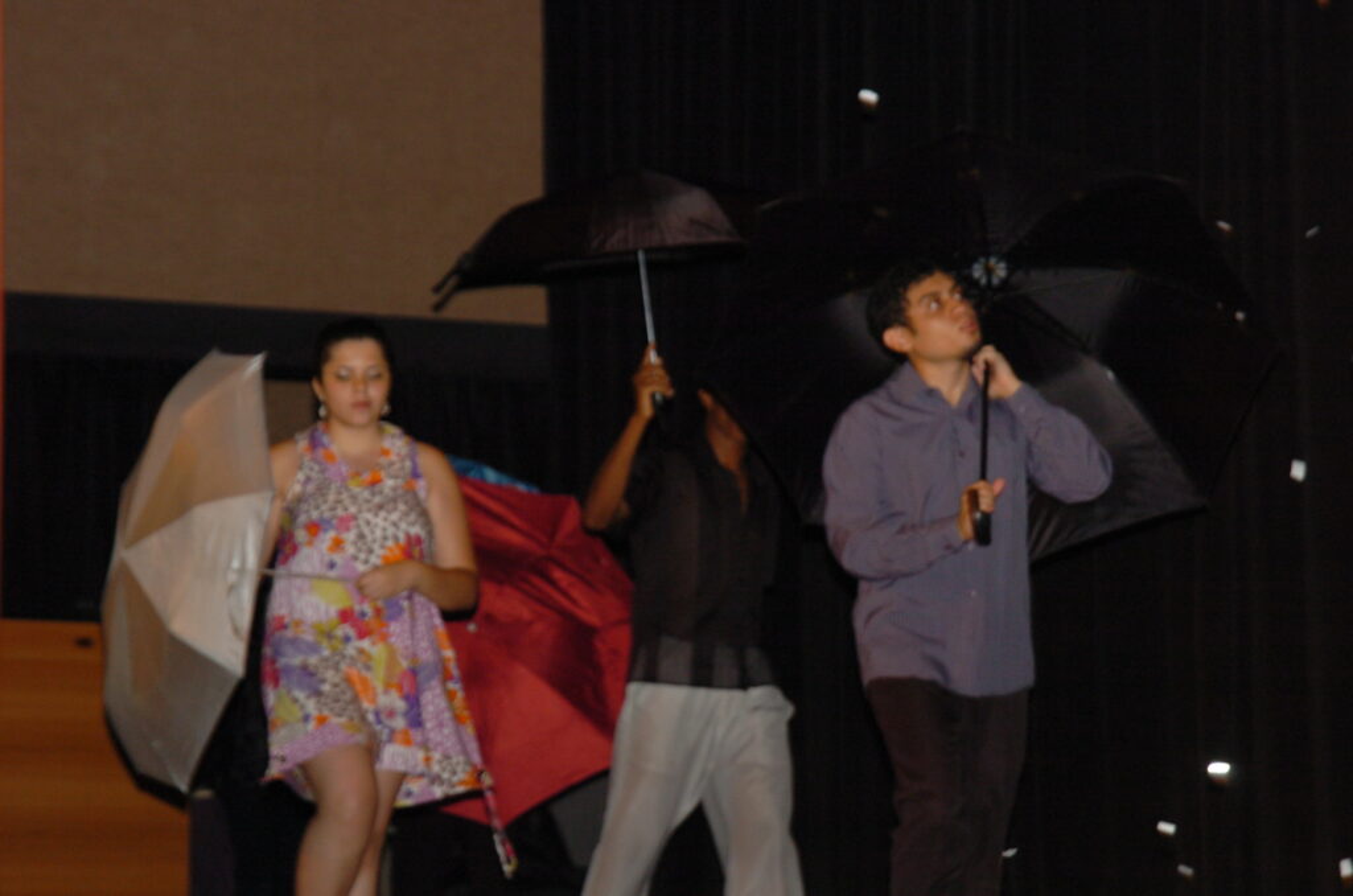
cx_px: 676
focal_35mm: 128
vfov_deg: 10.7
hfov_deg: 16.1
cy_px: 448
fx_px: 4781
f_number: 5
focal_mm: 85
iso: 400
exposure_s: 1/40
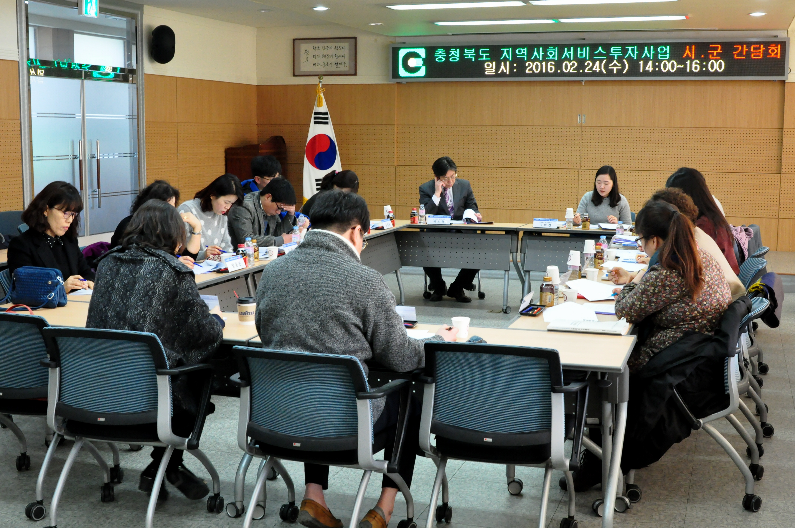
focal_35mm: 42
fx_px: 926
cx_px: 398
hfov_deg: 46.4
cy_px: 264
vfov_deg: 31.8
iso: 2000
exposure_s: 1/40
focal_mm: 28
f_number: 8
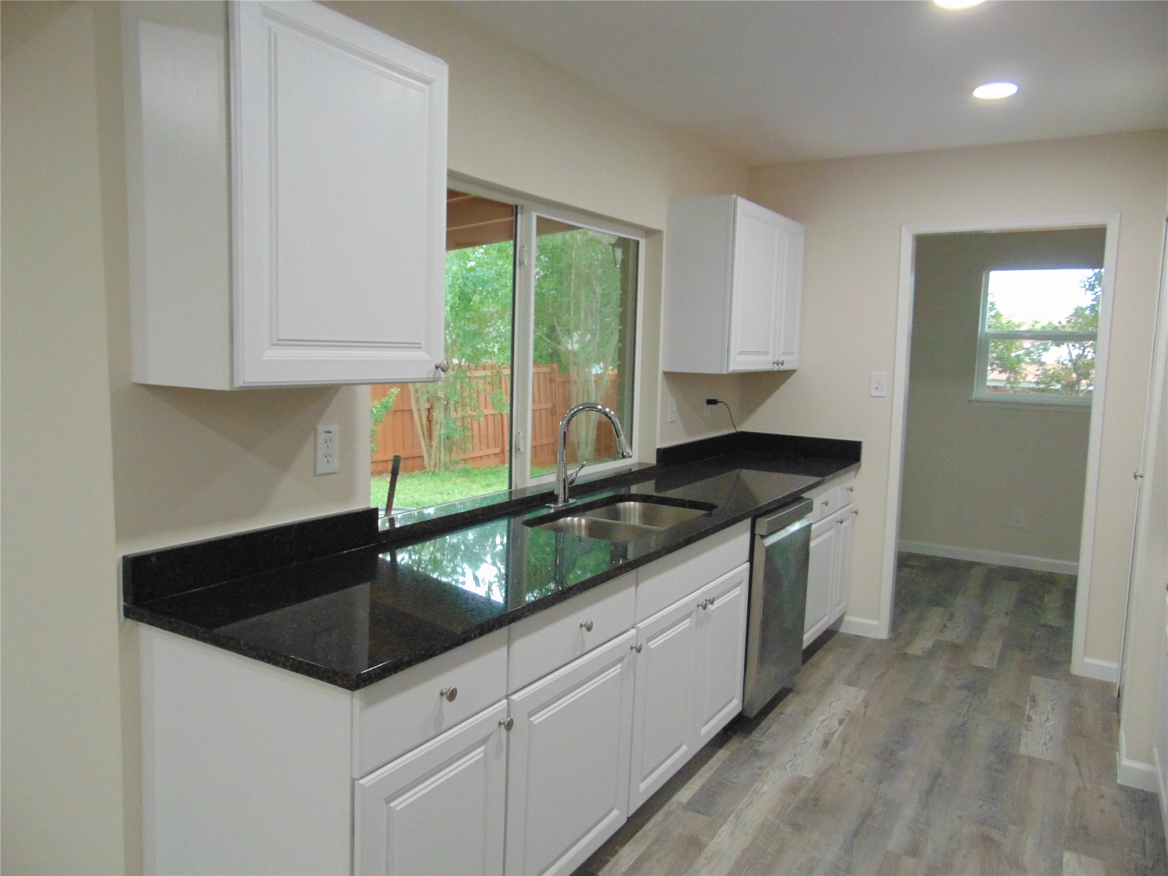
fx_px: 844
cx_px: 584
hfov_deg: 69.4
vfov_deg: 54.9
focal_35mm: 25
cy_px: 438
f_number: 3
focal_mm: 4.5
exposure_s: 1/50
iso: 320
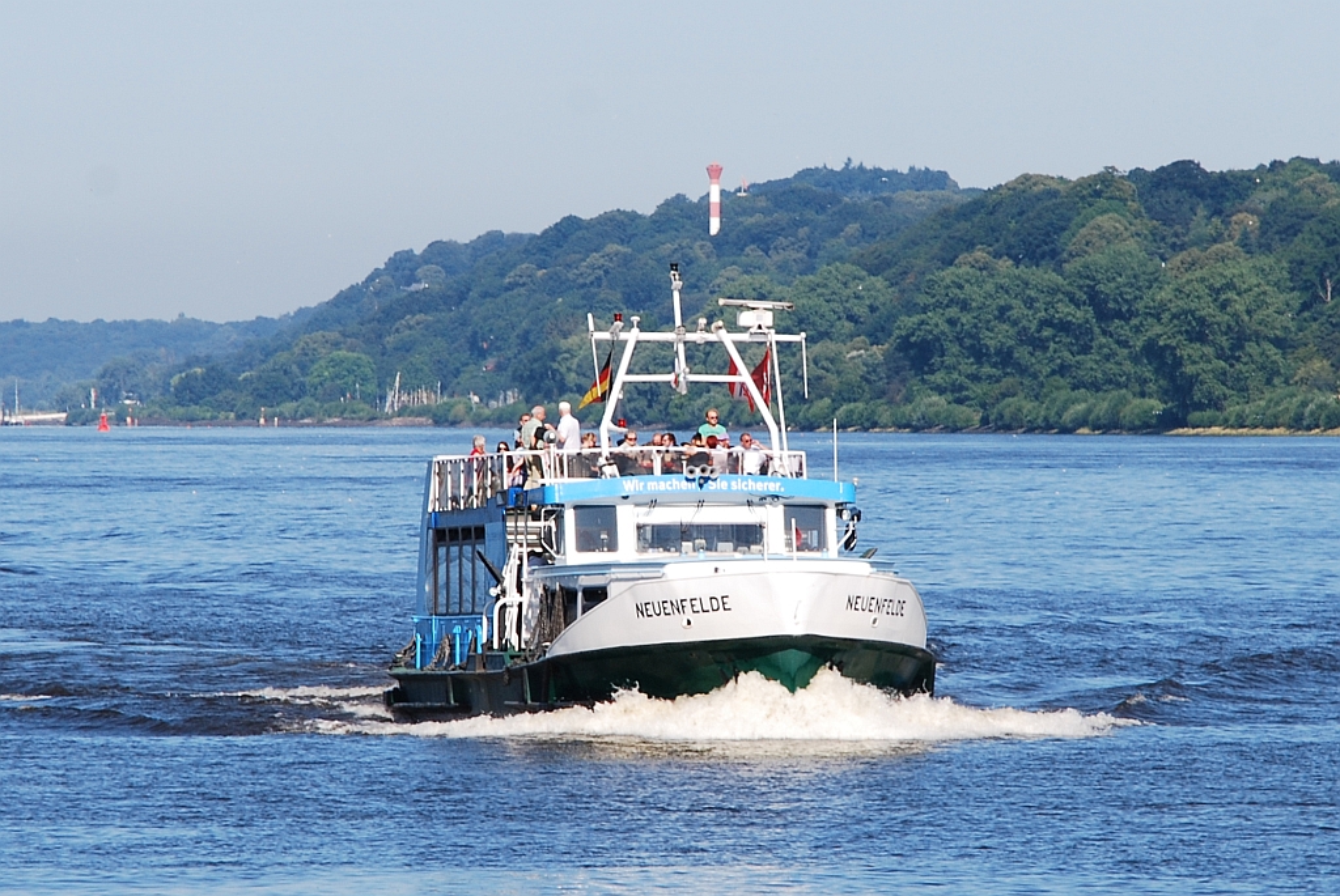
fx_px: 7545
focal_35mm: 202
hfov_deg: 10.1
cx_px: 670
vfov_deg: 6.8
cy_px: 448
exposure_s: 1/250
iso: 160
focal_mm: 135
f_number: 10
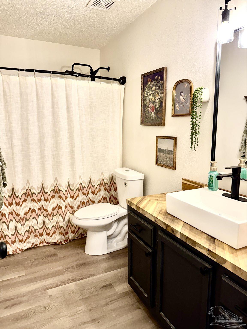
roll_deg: +0.2
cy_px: 164
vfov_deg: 71.6
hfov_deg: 56.8
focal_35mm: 24
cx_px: 124
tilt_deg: -9.2
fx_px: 228
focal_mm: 6.76
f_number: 1.78
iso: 160
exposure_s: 1/120
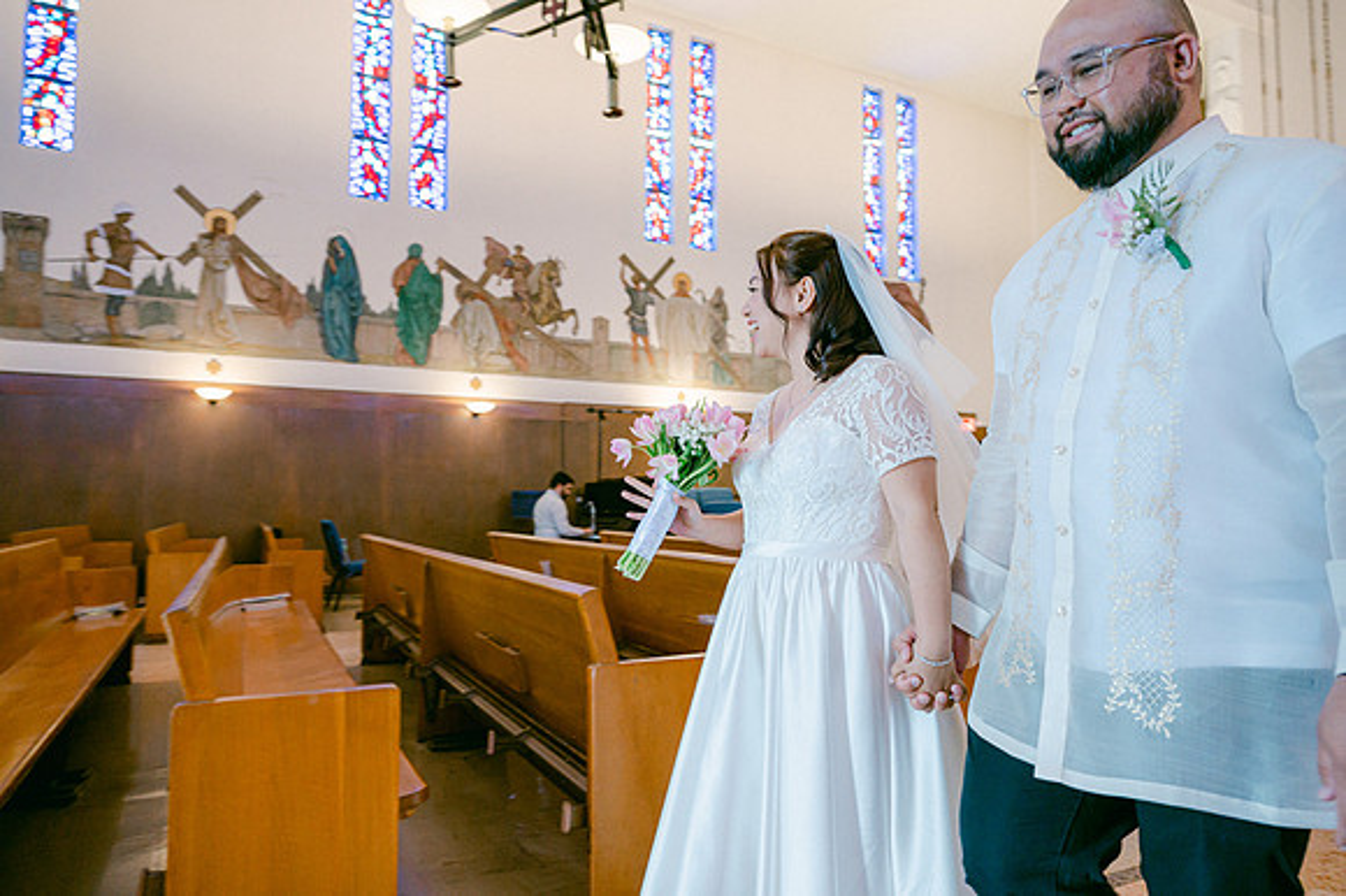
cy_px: 448
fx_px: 897
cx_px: 673
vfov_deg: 53.1
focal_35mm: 24
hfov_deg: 73.8
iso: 2200
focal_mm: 24
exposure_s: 1/125
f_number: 4
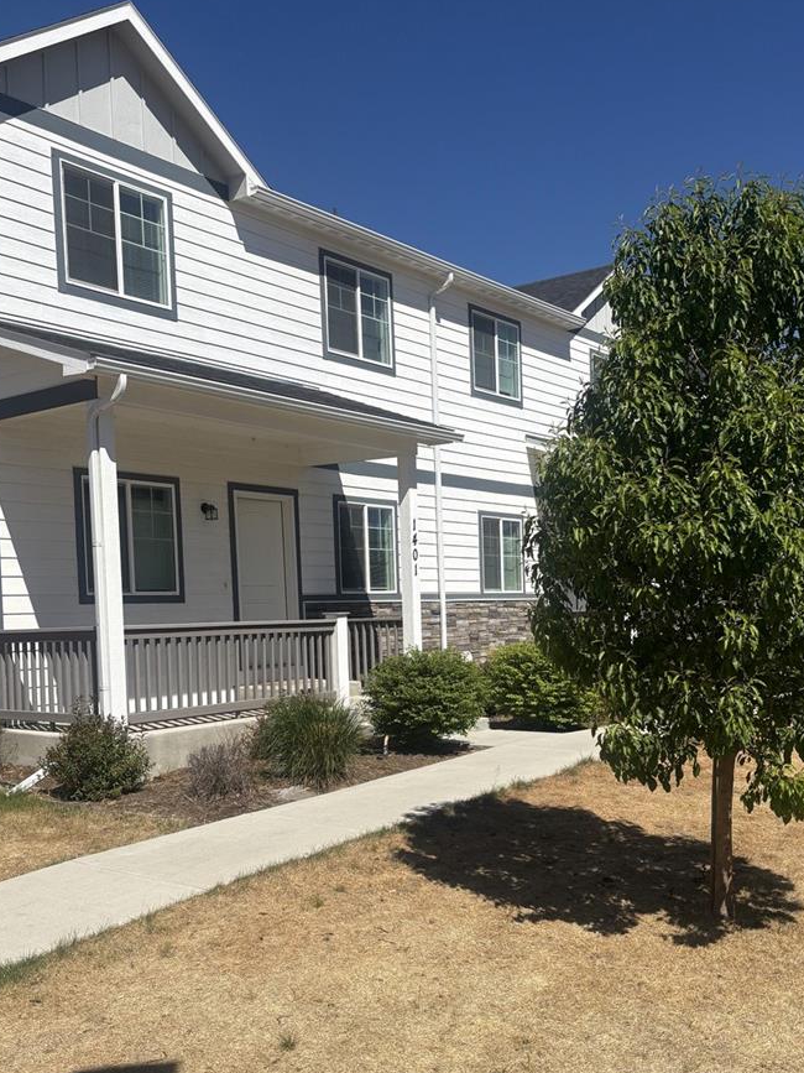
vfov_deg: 51.0
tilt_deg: -2.5
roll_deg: +1.2
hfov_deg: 39.6
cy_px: 646
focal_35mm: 36
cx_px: 419
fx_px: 1115
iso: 50
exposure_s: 1/6329
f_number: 1.6
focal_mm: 5.96
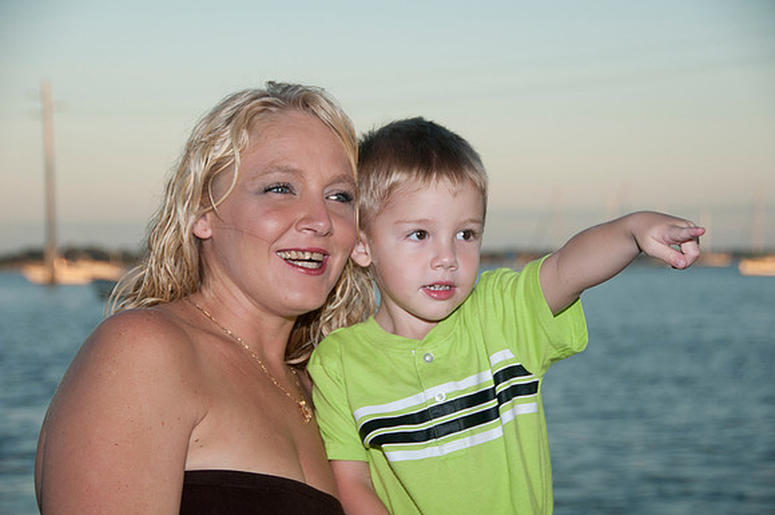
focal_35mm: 105
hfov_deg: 19.5
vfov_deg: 13.0
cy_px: 258
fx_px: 2257
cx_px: 388
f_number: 5.6
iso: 100
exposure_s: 1/250
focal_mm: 70
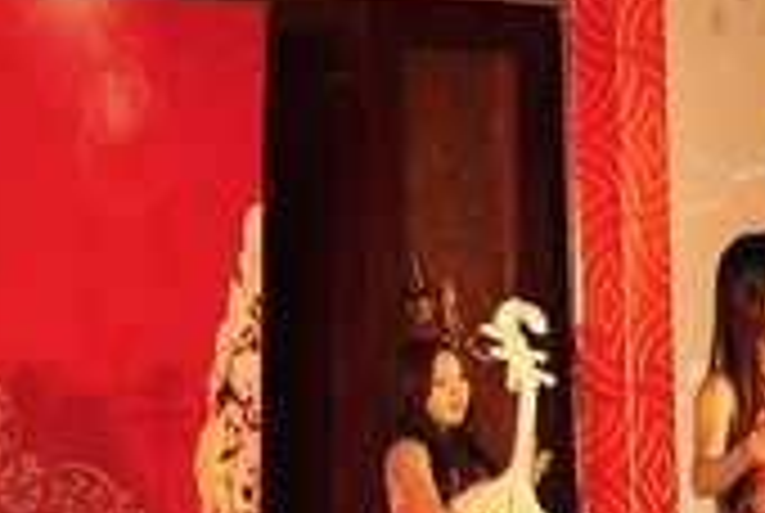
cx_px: -270
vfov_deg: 8.1
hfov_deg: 11.8
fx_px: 3597
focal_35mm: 169
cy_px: 360
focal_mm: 32
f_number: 4.5
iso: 200
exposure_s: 1/40
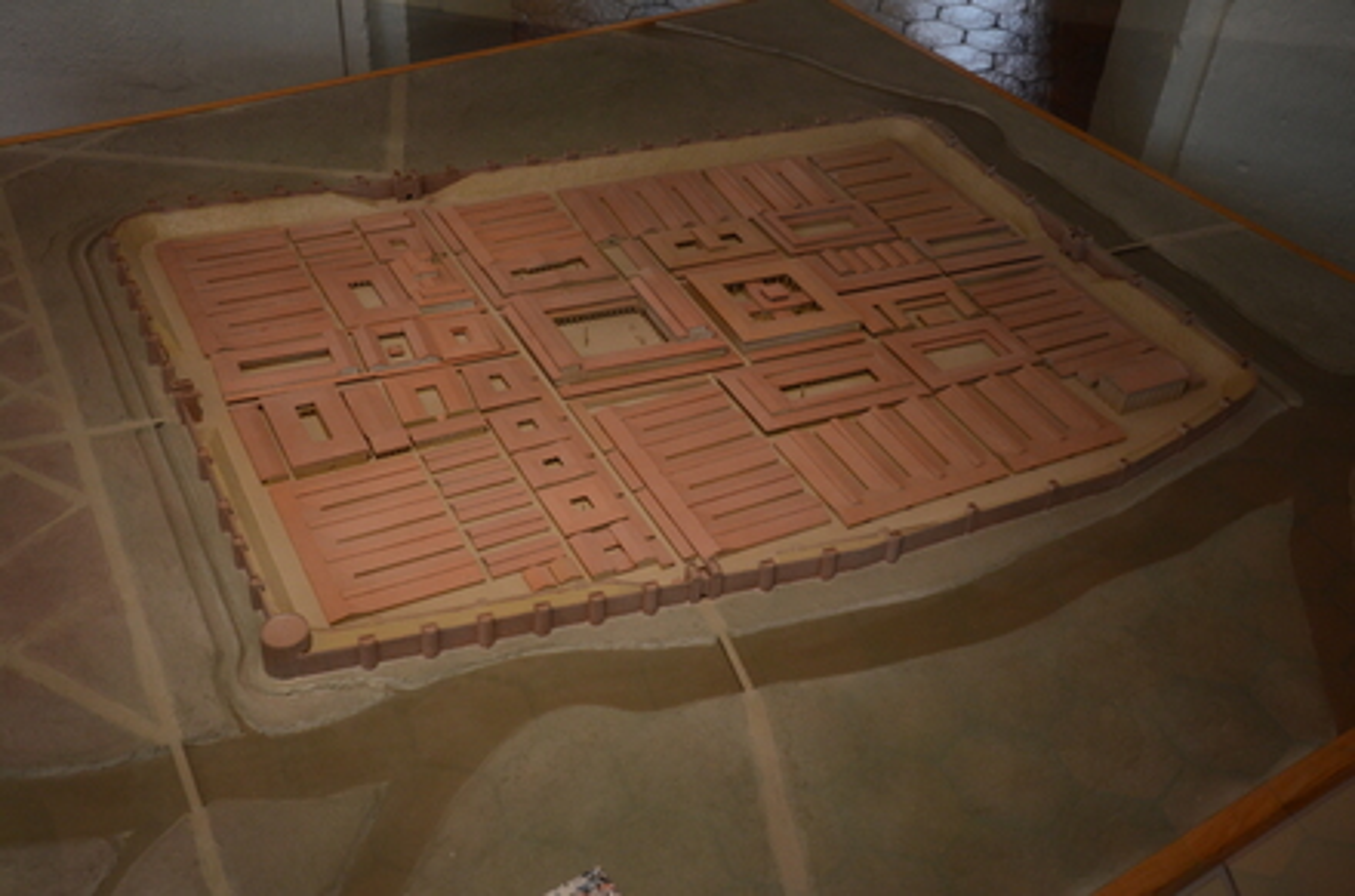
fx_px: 1239
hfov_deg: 57.3
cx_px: 678
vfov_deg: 39.8
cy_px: 448
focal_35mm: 33
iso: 1250
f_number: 3.5
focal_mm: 22
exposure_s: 1/30
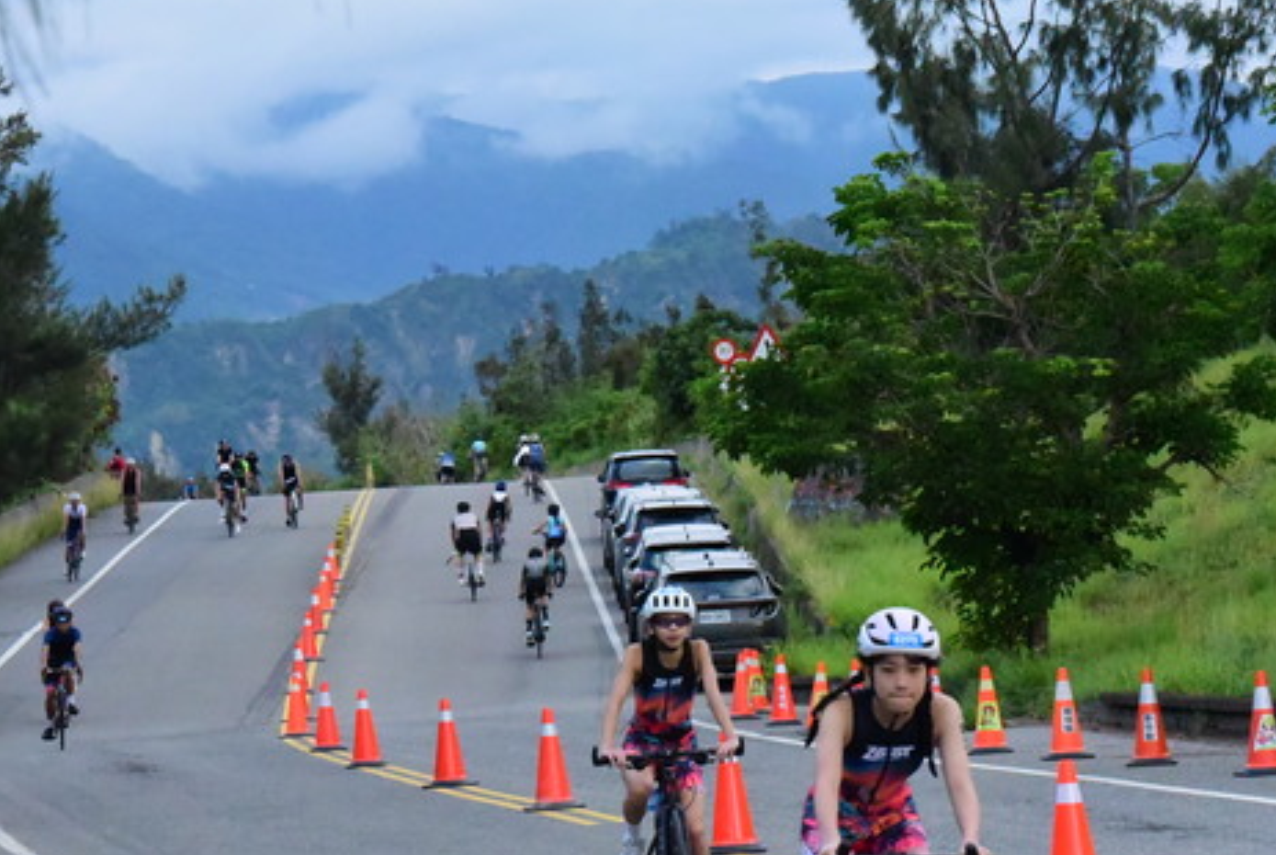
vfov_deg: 6.8
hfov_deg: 10.2
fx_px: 7169
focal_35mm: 202
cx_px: 675
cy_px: 616
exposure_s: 1/3200
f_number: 14
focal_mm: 120
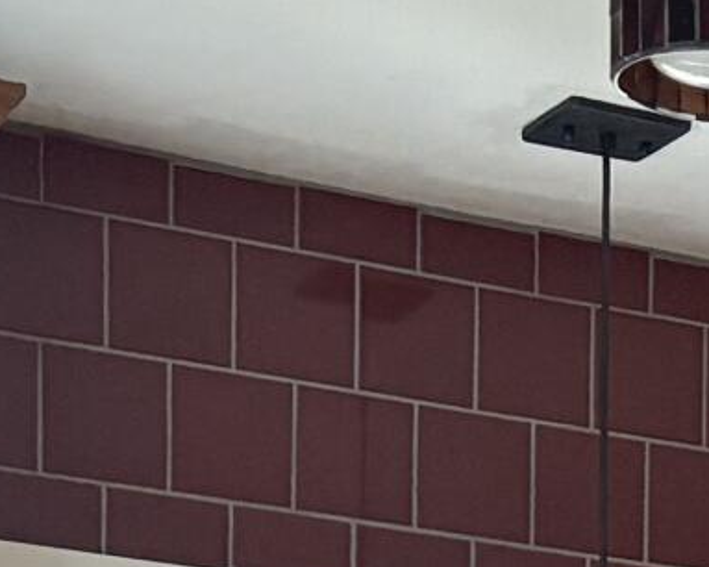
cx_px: 1216
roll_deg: -1.3
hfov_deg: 9.3
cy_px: 1812
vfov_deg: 6.9
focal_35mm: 199
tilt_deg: -5.1
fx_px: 4174
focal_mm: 5.96
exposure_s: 1/60
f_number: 1.6
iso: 250
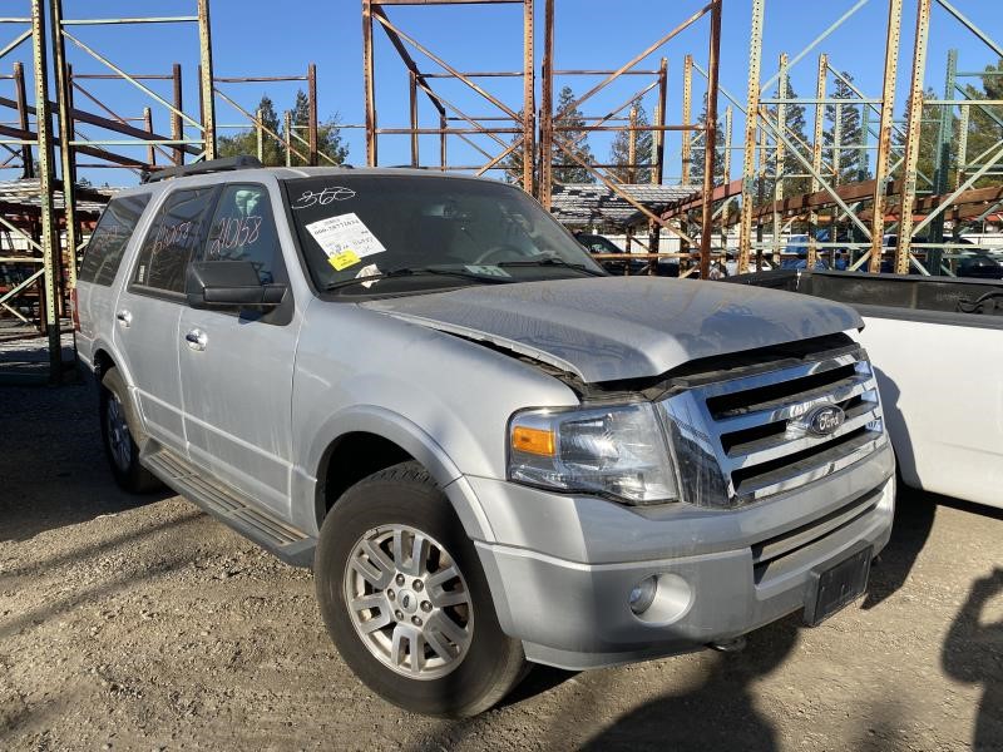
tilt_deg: -10.4
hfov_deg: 67.3
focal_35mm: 26
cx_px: 502
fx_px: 753
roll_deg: -0.7
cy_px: 376
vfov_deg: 53.1
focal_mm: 4.25
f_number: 1.8
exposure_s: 1/3205
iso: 32
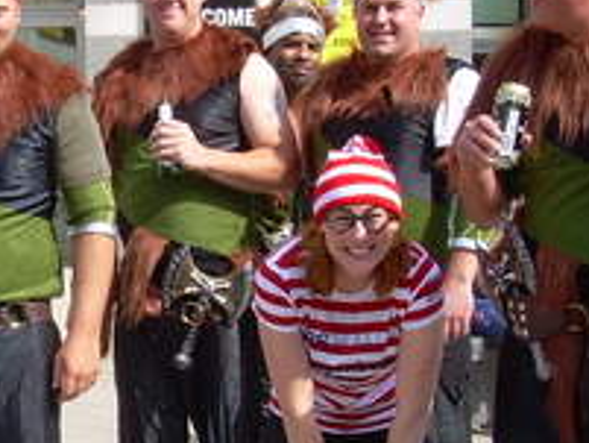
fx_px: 2060
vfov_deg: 12.3
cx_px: 44
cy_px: 170
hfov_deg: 16.0
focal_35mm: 121
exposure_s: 1/250
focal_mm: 6.3
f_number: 4.6
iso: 50
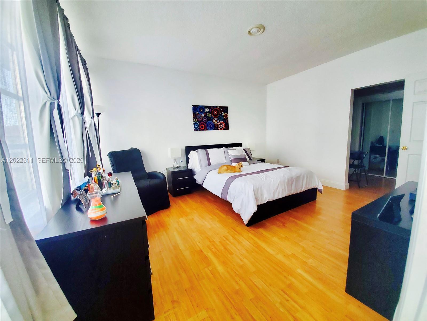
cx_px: 214
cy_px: 160
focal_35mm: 13
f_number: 2.2
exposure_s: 1/59
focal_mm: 1.8
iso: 100
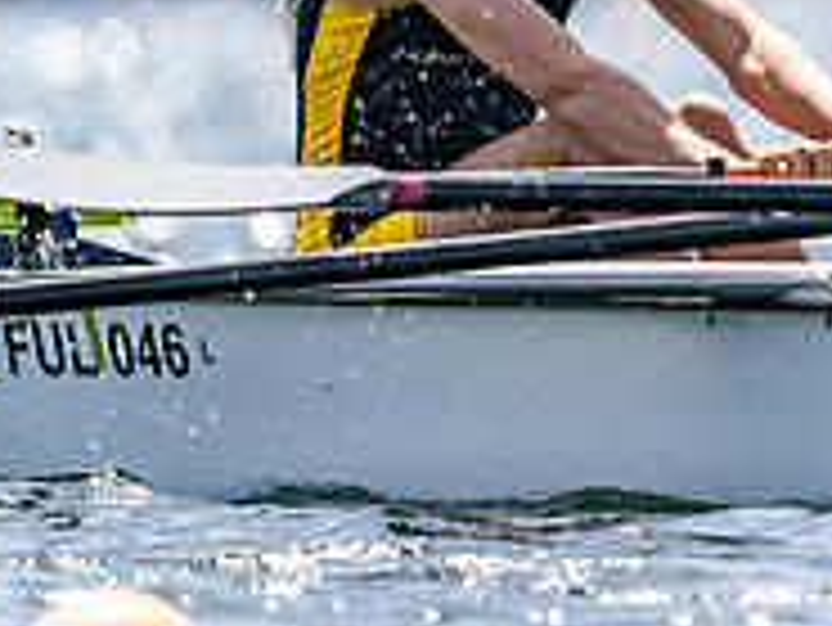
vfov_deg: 1.2
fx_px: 28933
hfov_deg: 1.6
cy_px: -11
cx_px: 1241
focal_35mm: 1203
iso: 280
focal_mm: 400
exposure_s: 1/2500
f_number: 4.5
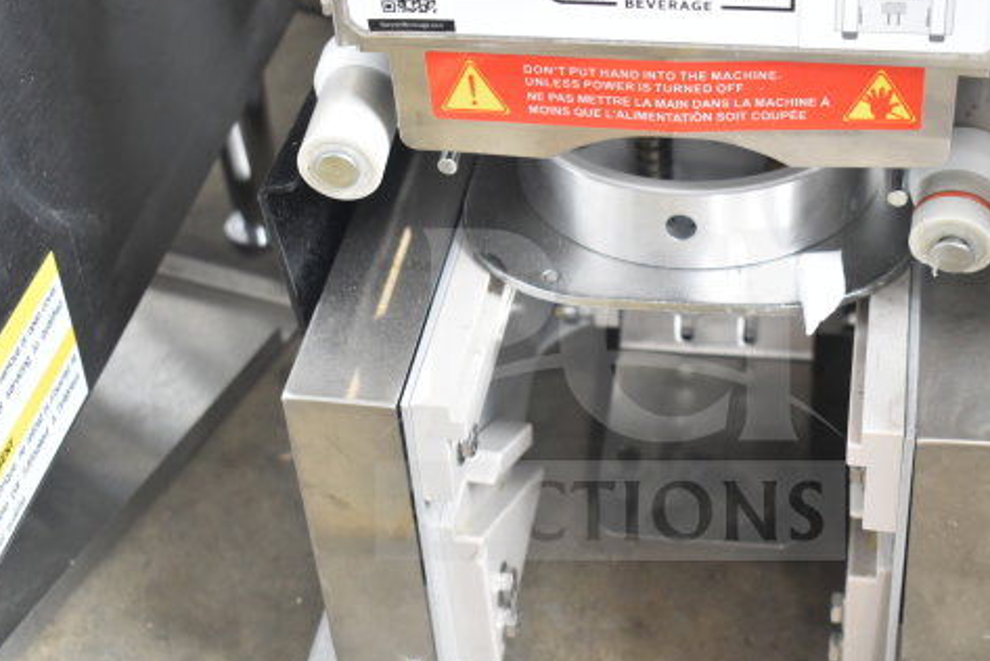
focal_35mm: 68
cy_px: 394
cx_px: 609
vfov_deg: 20.1
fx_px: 1861
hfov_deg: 29.7
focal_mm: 35
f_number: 4.5
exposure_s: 1/60
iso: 1250
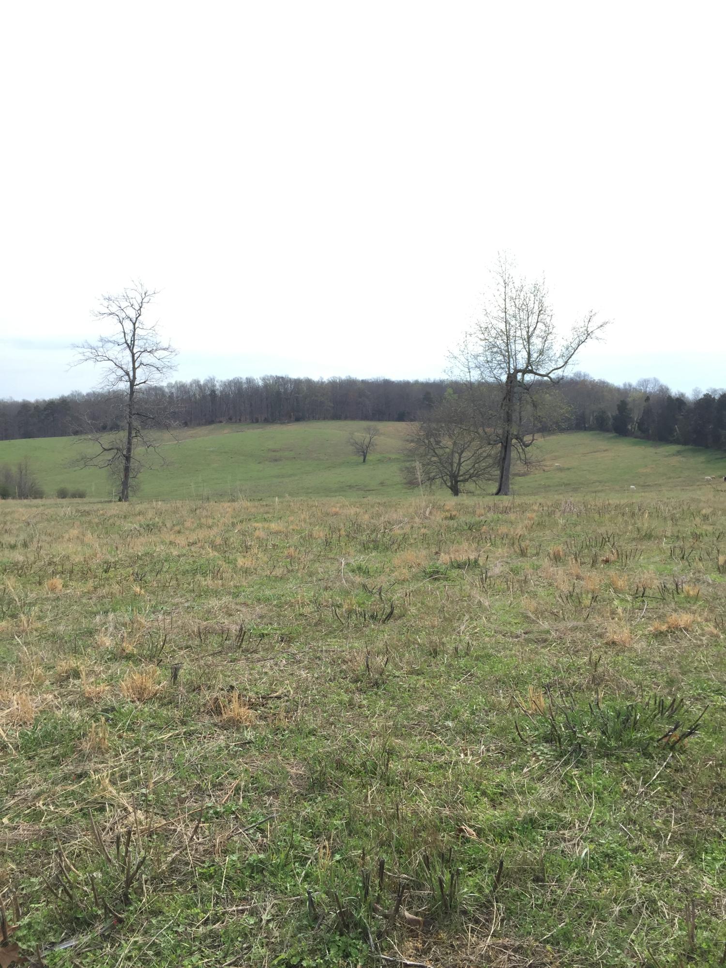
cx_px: 363
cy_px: 484
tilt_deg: -4.1
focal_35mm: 29
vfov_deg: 61.7
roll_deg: +1.7
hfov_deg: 48.2
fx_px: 811
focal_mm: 4.15
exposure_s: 1/898
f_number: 2.2
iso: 32
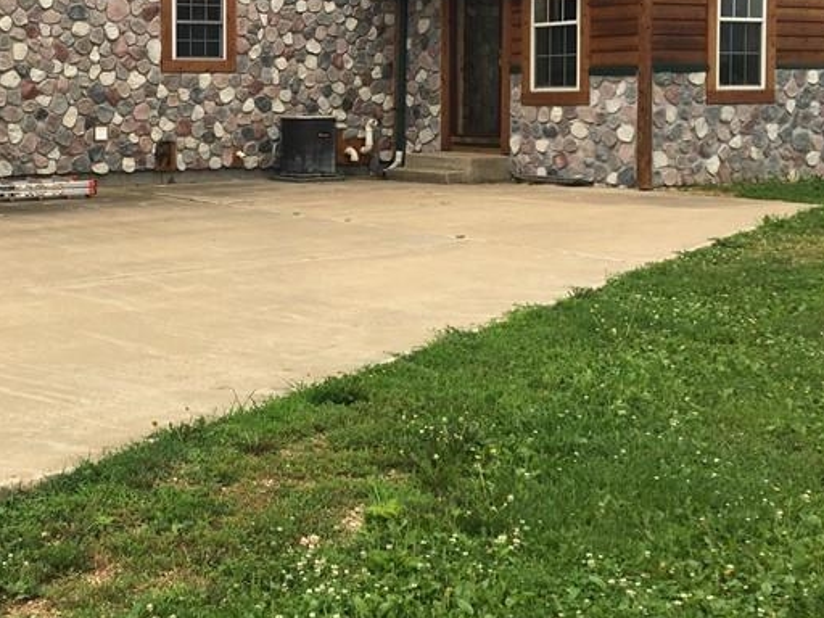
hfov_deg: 32.4
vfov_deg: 24.9
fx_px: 1381
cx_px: 177
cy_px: 132
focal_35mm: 58
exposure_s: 1/444
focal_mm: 4.15
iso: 25
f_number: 2.2
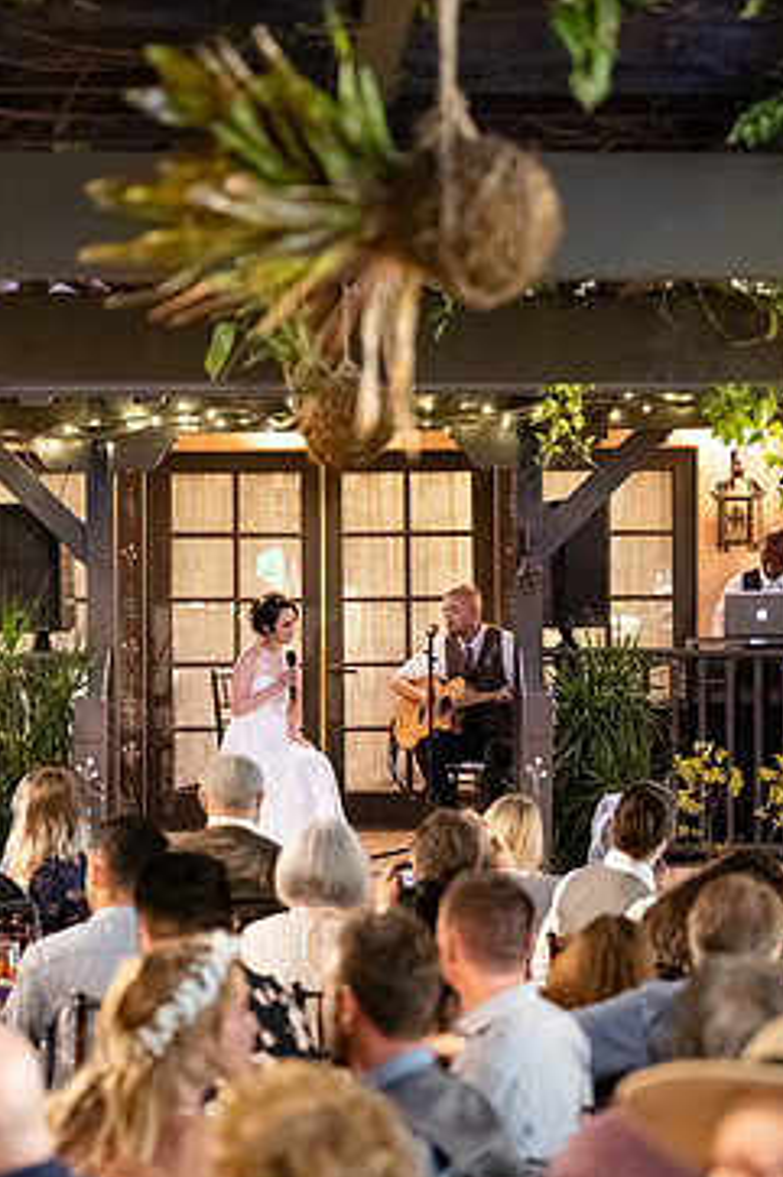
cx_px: 380
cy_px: 676
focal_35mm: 128
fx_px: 4180
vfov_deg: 16.0
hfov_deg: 10.7
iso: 8000
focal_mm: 103
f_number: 4
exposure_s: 1/60
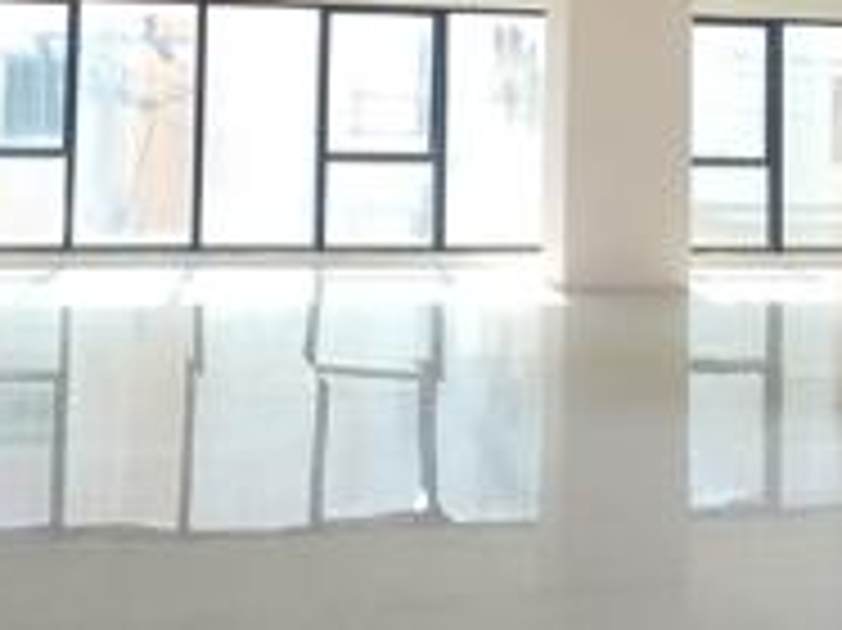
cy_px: 16
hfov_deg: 35.8
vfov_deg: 26.2
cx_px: 275
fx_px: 1288
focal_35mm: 53
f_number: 2.2
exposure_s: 1/33
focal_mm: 1.65
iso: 80
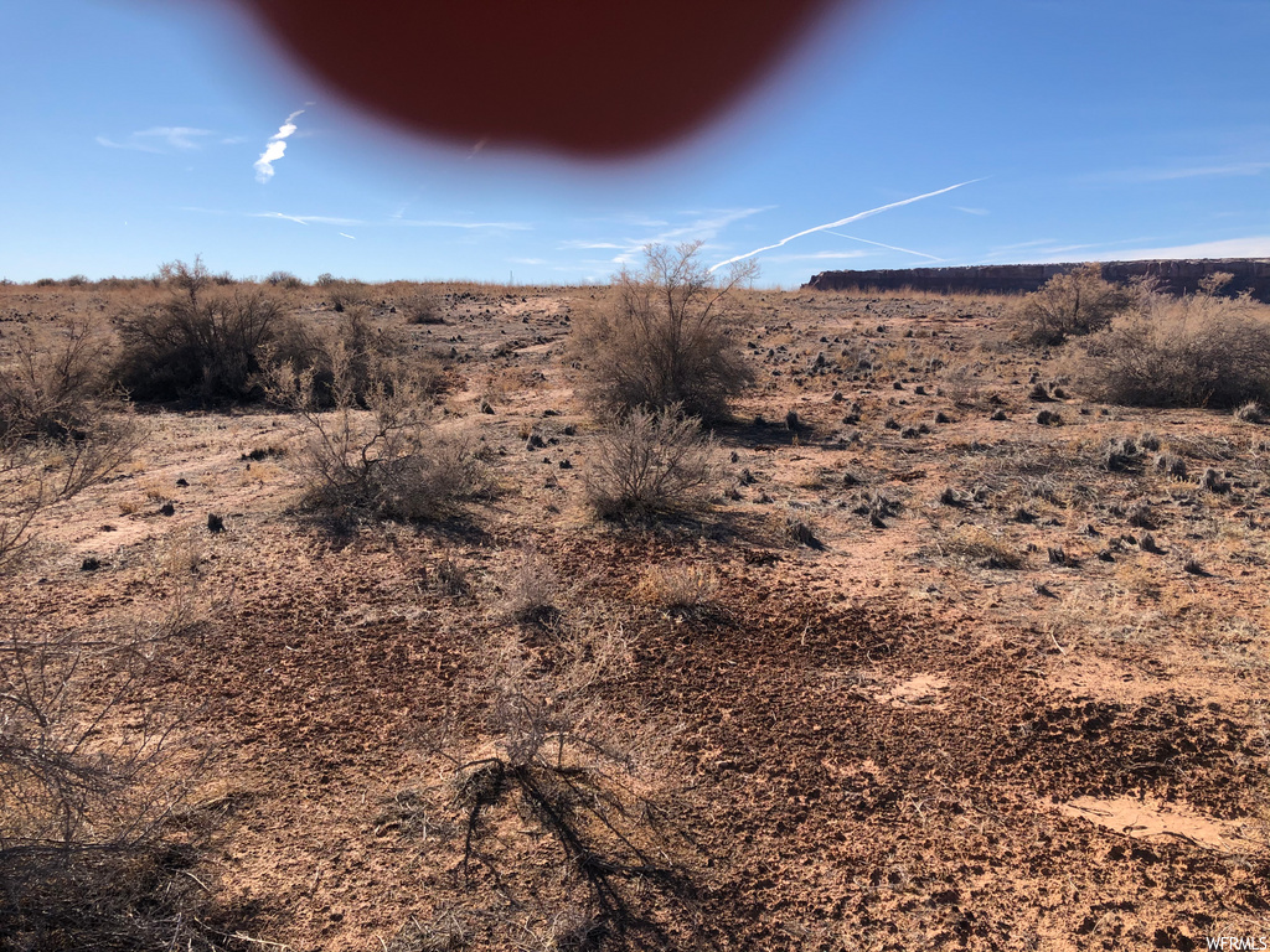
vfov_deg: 49.7
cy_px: 476
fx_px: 1027
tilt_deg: -7.5
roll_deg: -0.5
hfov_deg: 63.4
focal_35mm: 28
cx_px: 635
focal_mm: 3.99
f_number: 1.8
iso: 20
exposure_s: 1/2088
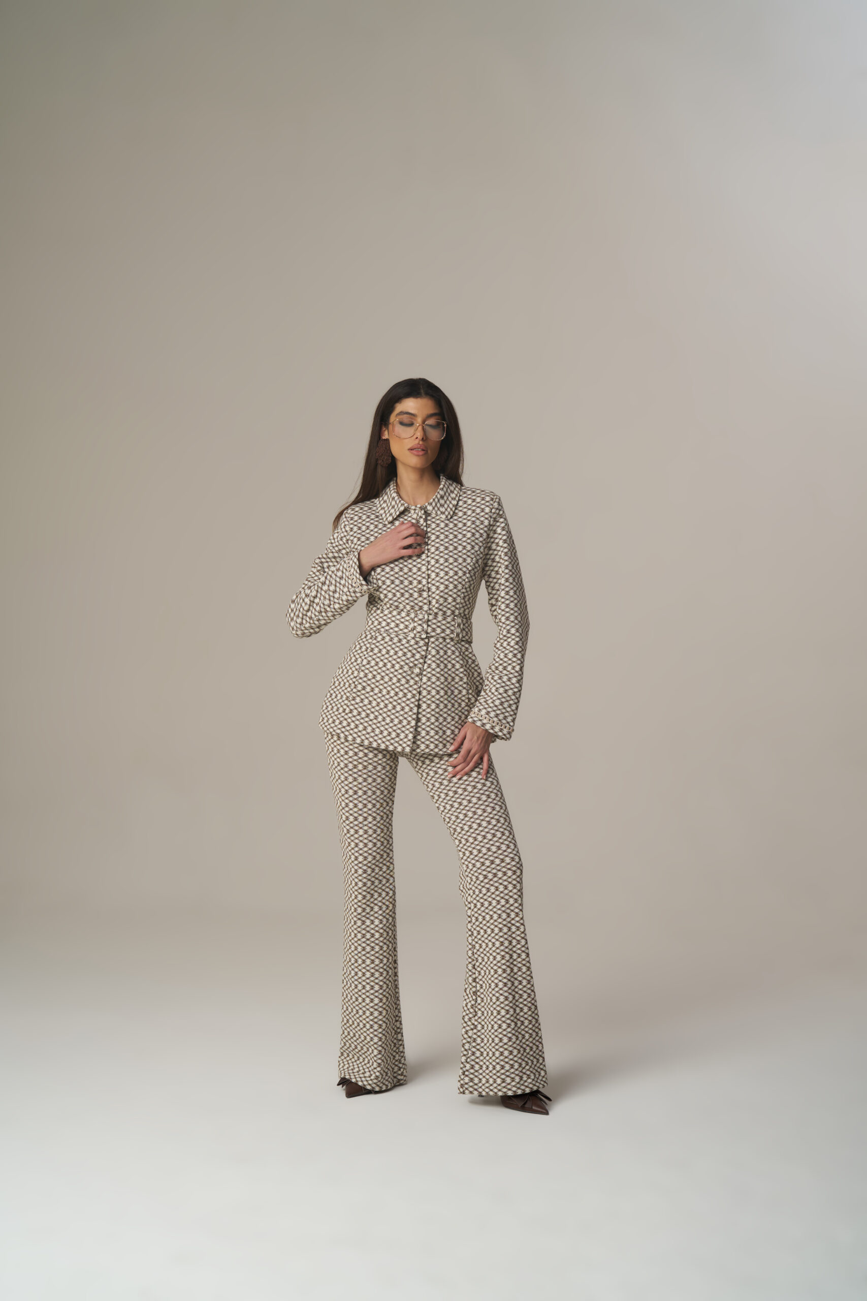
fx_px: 1806
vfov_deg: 39.6
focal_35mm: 50
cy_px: 650
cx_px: 434
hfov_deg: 27.0
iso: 100
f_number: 5.6
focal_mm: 50
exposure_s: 1/200
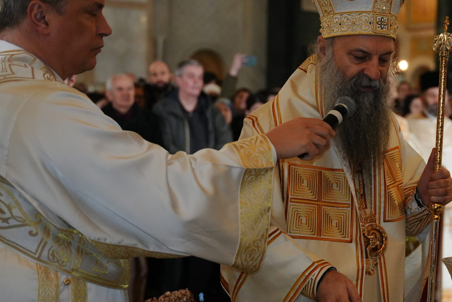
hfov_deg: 22.7
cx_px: 373
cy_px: 175
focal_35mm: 88
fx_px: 1109
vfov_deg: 15.5
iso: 4000
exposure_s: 1/125
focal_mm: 45.7
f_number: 2.8
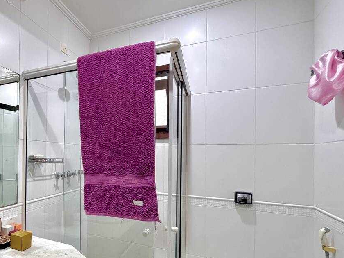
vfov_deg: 56.4
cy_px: 154
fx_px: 239
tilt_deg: -0.6
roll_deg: -0.6
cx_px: 63
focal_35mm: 24
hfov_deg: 64.5
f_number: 2.2
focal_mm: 2.22
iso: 250
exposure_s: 1/60
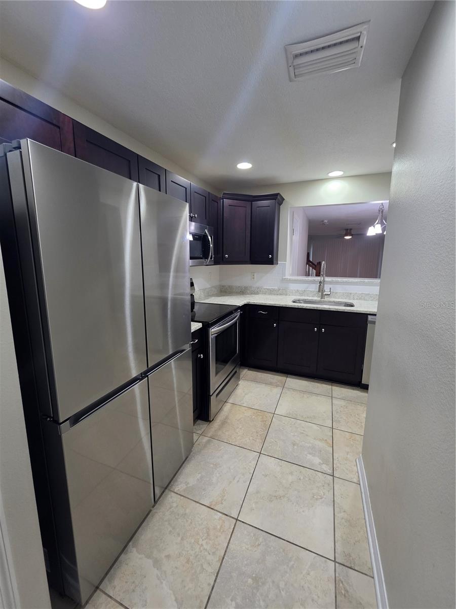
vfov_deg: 106.2
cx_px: 228
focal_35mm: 13
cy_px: 304
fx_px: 228
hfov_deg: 89.9
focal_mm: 2.2
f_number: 1.9
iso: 250
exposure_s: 1/60
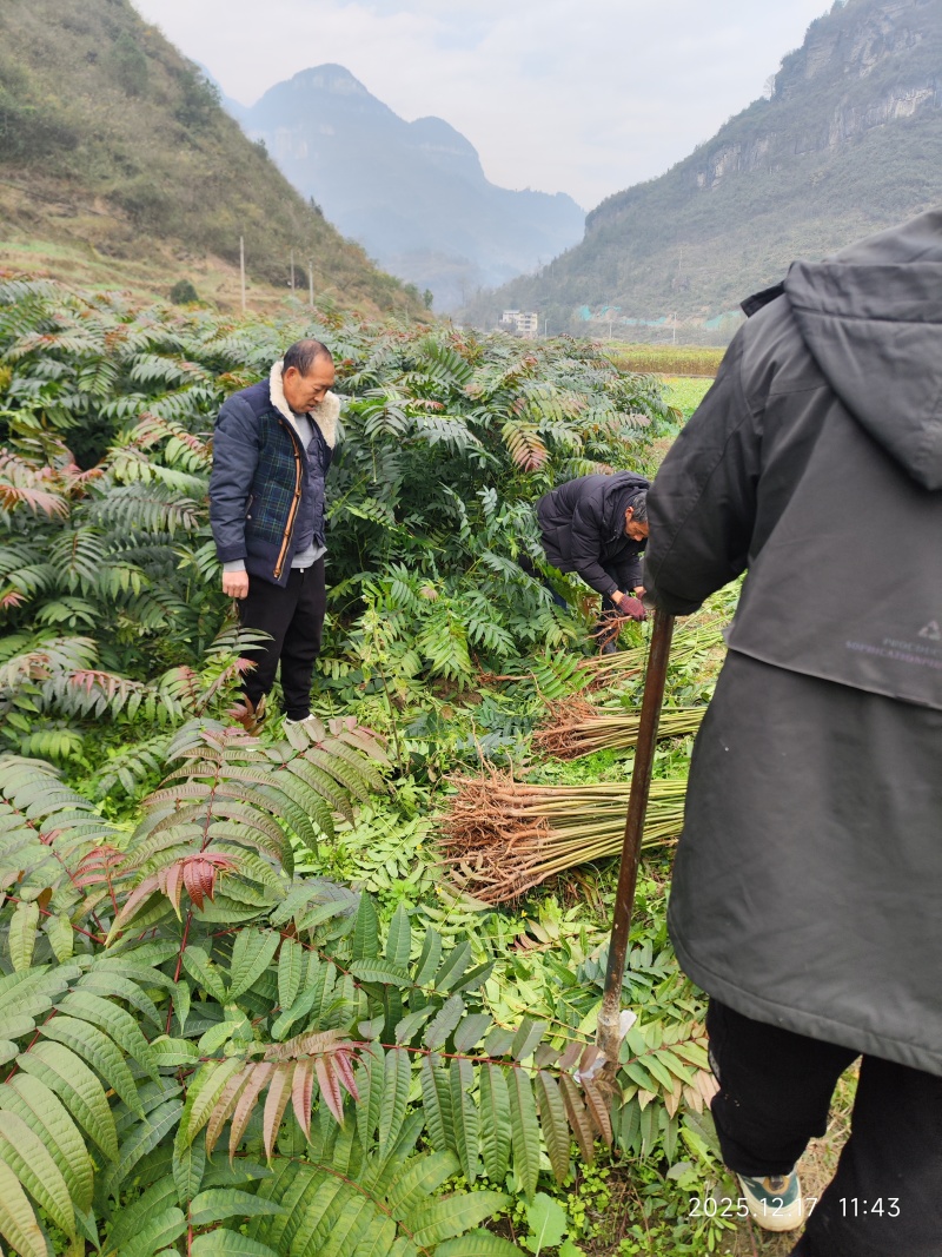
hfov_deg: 56.8
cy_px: 628
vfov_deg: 71.6
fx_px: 871
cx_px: 471
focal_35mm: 24
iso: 50
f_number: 1.9
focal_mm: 6.92
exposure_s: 1/1173
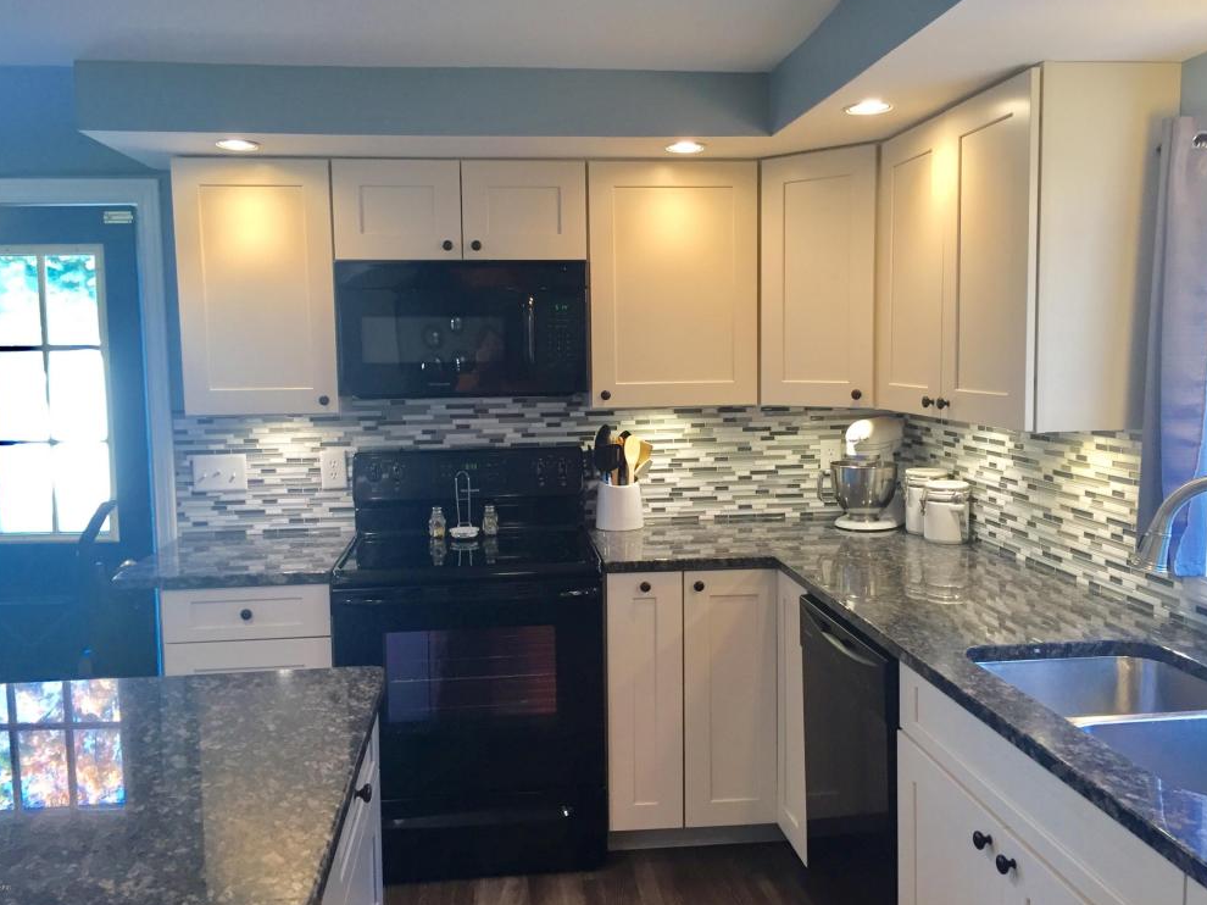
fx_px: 1046
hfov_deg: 60.0
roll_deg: +0.5
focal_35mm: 30
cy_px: 449
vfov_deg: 46.8
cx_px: 596
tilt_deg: -5.2
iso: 64
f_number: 2.2
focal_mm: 4.15
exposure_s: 1/30
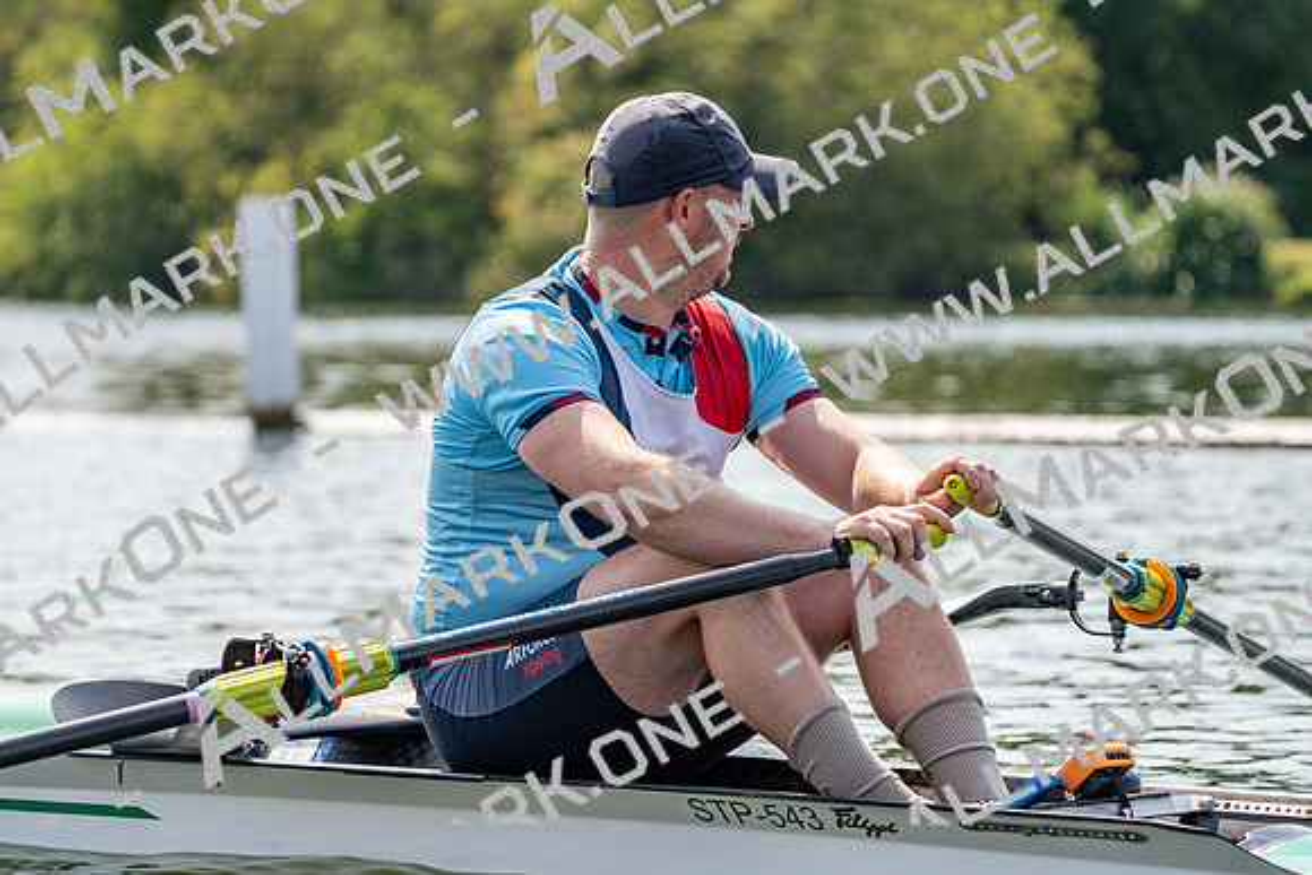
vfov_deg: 6.9
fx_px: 7290
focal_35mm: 200
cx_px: 656
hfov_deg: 10.3
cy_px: 438
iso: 250
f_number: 5.6
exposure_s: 1/1600
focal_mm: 200
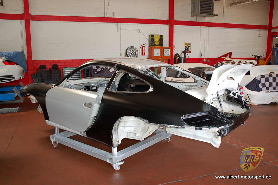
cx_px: 139
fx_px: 243
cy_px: 92
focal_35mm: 32
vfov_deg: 41.6
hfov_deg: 59.5
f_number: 3.5
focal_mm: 21
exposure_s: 1/60
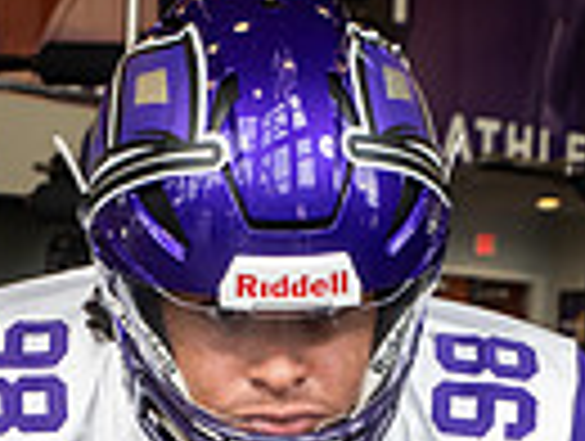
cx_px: 288
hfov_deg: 13.5
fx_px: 2472
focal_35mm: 146
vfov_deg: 9.4
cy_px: 958
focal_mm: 44
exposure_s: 1/250
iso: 800
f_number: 7.1
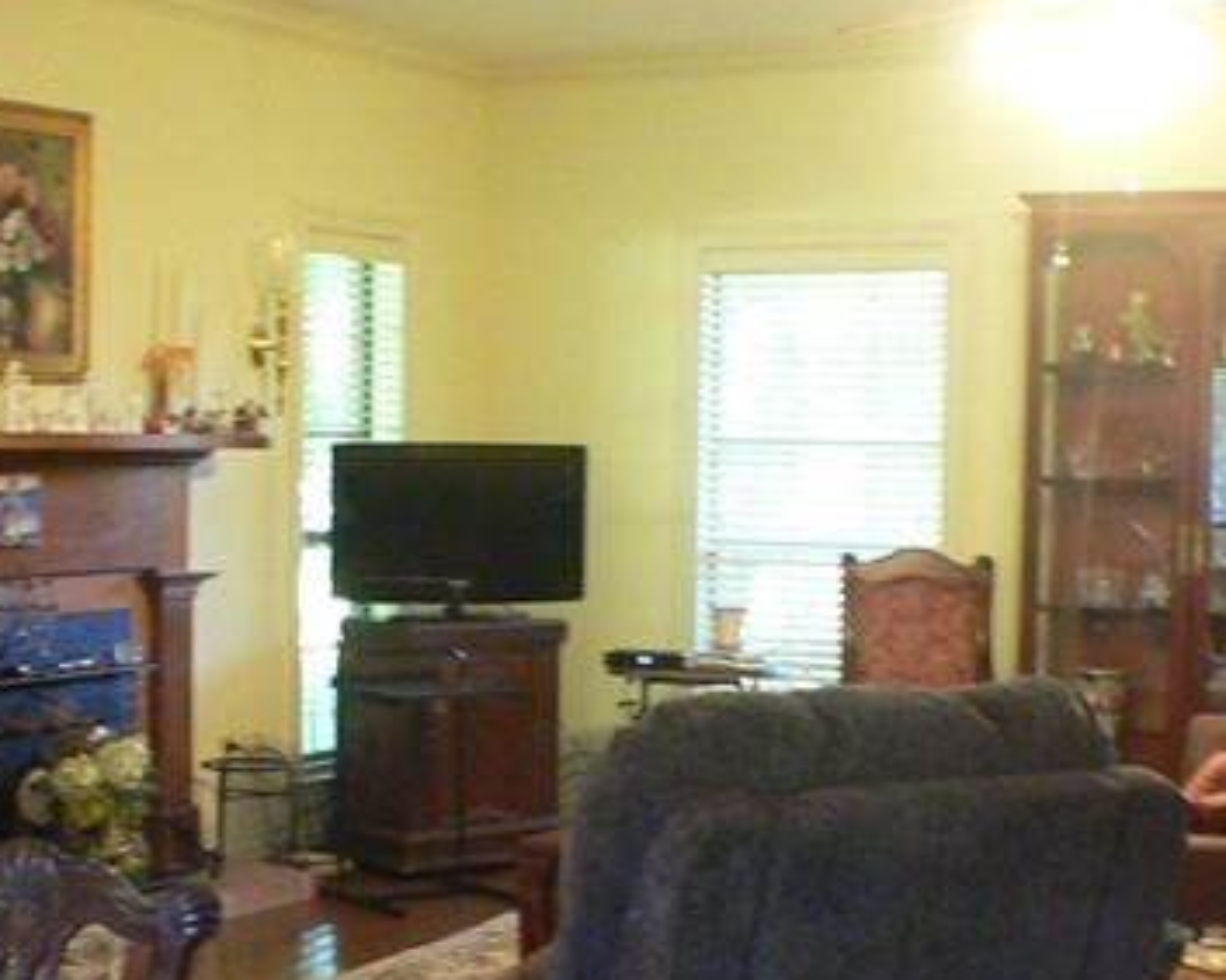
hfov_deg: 18.8
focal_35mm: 102
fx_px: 3699
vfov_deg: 15.1
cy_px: 608
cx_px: 531
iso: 200
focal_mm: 6
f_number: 2.8
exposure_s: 1/5
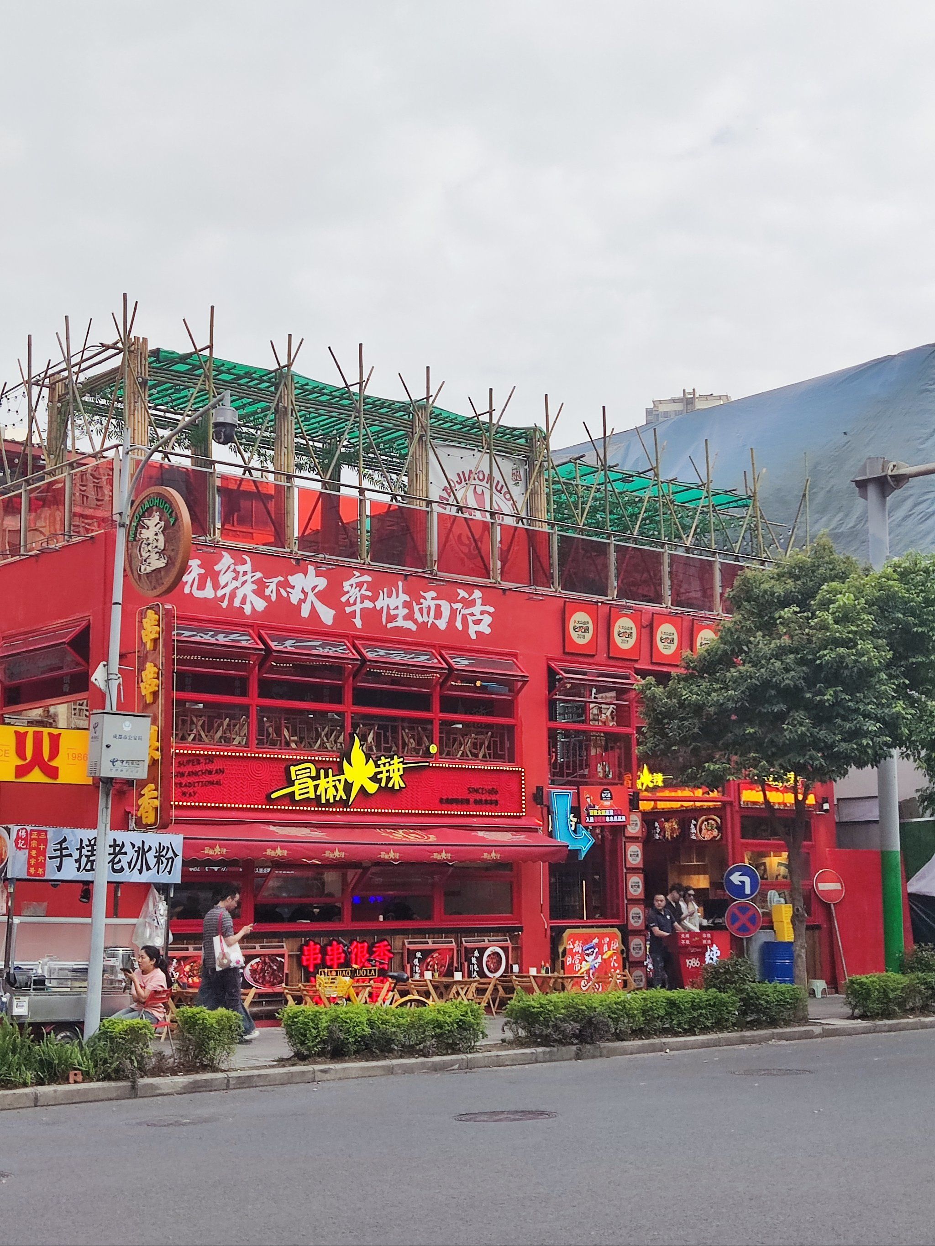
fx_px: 1837
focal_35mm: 51
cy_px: 623
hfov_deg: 28.6
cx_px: 468
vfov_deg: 37.5
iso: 50
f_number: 1.79
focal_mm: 4.71
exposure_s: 1/1000
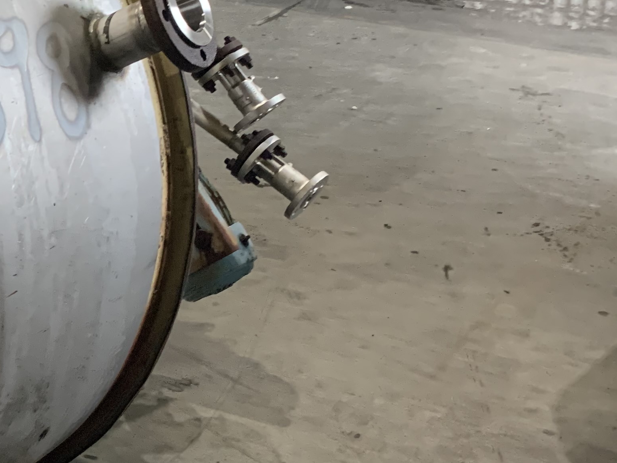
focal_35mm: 68
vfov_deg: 21.6
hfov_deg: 24.9
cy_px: 233
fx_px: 1212
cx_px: -181
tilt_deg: -23.4
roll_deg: +3.2
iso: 200
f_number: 1.8
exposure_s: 1/60
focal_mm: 4.25
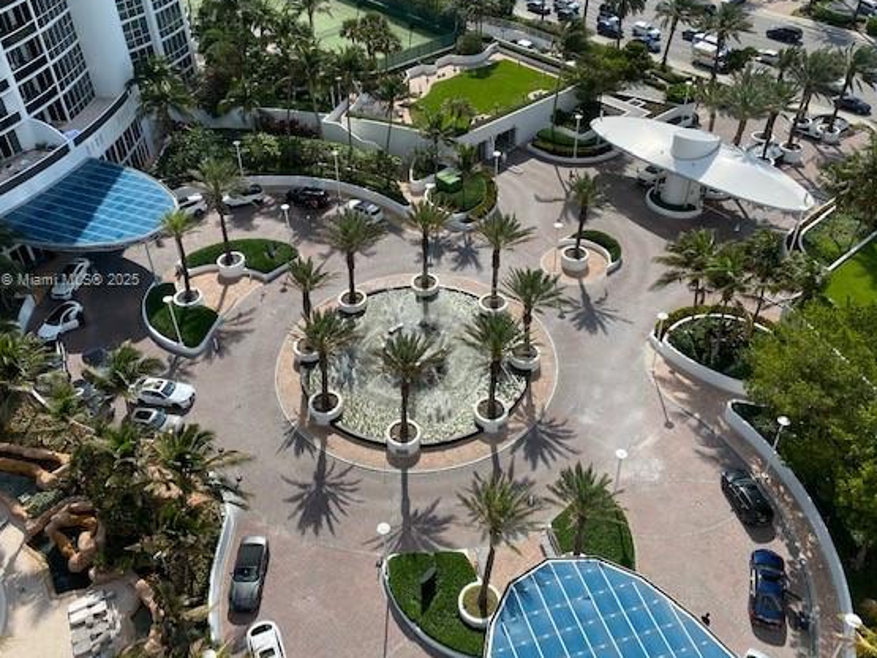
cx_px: 427
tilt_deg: -36.9
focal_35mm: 30
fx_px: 760
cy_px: 282
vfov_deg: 46.6
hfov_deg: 60.0
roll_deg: +2.4
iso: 32
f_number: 1.8
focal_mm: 4.25
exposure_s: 1/2762
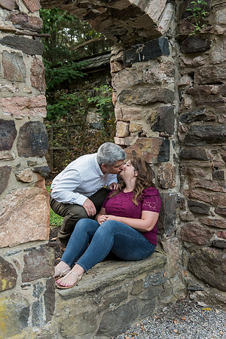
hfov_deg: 29.9
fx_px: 424
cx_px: 113
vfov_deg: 43.6
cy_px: 170
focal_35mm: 45
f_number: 4.5
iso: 1600
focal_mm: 45
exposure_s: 1/125
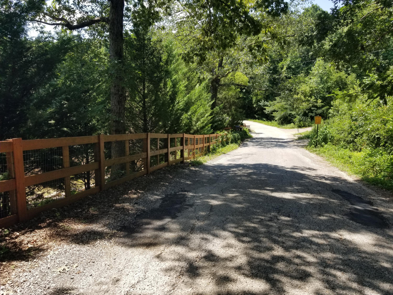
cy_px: 148
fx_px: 295
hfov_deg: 67.3
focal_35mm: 26
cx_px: 196
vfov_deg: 53.1
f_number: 1.7
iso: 50
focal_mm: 4.25
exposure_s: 1/923
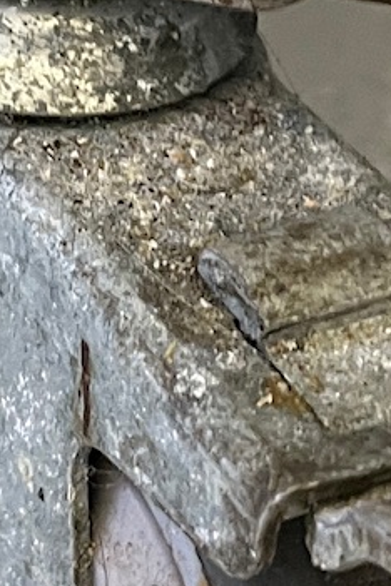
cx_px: 79
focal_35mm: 158
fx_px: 2574
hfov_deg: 8.7
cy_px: 260
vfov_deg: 13.0
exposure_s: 1/50
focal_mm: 5.1
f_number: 1.6
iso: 200
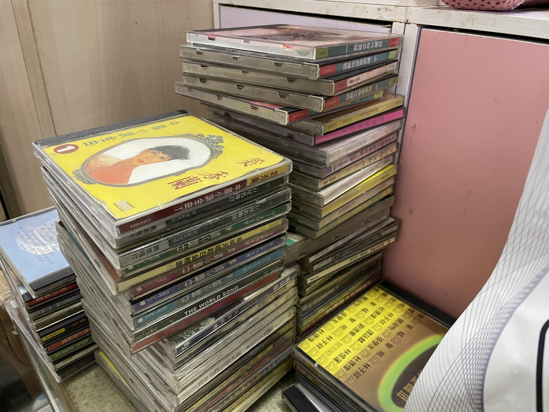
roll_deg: -0.6
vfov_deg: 53.1
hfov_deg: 67.3
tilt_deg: -29.1
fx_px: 412
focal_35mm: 26
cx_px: 274
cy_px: 206
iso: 500
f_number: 1.6
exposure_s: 1/60
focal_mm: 4.2
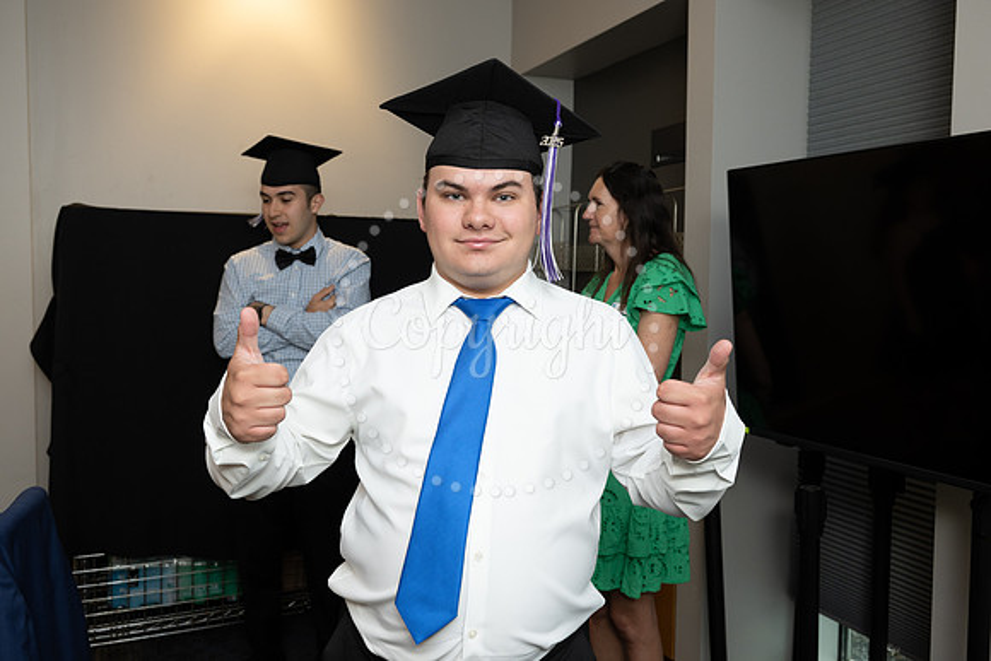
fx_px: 826
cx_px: 496
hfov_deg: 61.9
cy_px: 330
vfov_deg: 43.6
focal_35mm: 30
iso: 640
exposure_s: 1/80
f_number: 5.6
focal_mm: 30
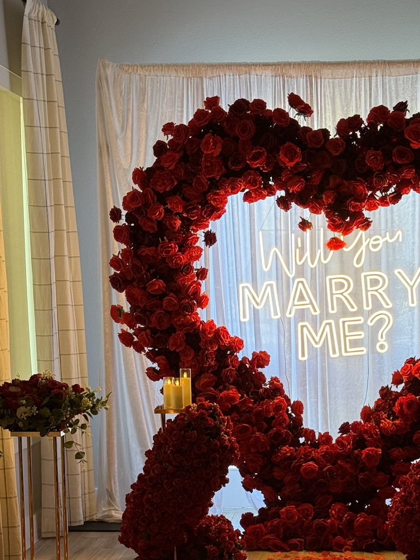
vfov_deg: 23.4
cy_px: 457
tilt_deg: -7.5
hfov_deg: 17.9
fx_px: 1327
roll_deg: +0.3
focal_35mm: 82
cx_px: 309
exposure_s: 1/100
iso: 125
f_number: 1.78
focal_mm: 6.76
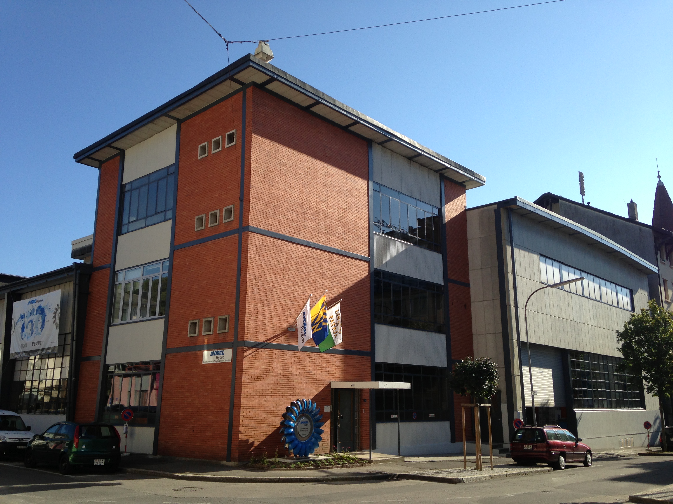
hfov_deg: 55.4
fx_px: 642
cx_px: 336
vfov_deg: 42.9
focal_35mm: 33
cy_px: 252
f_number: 2.4
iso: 50
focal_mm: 4.13
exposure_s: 1/1085
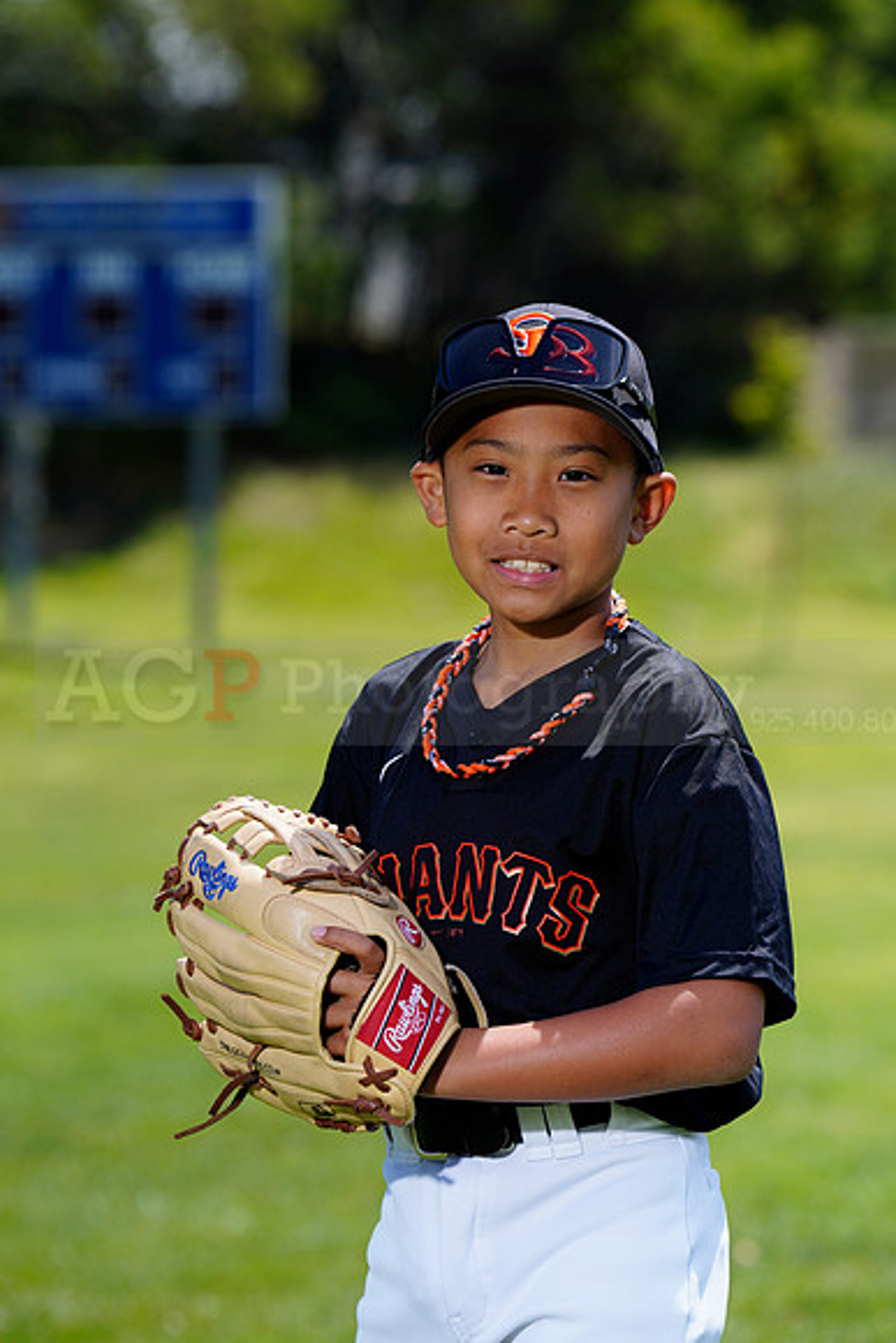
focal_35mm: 185
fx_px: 6902
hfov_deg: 7.4
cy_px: 672
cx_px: 448
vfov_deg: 11.1
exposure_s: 1/250
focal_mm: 185
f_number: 6.3
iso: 100
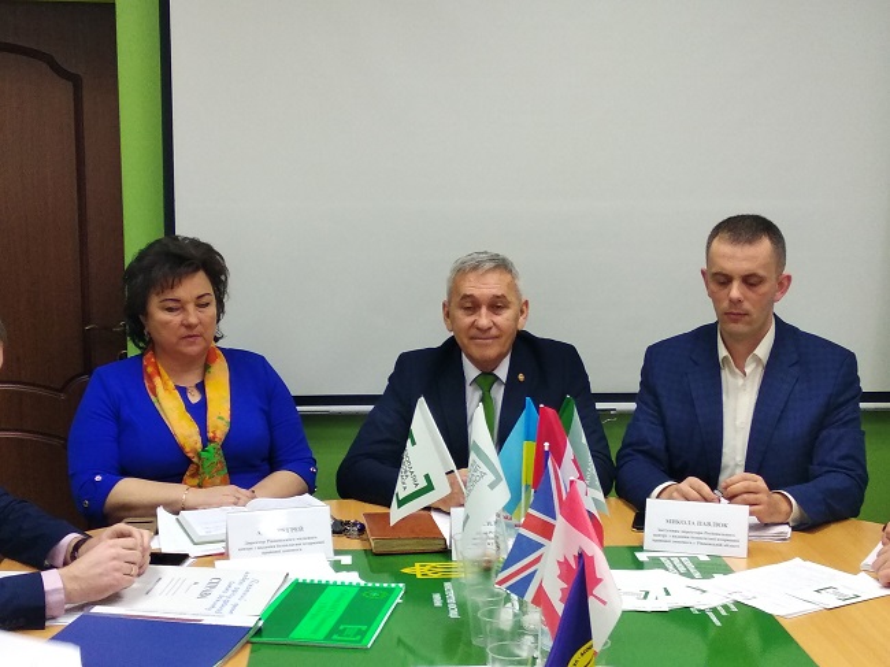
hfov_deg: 67.3
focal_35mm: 26
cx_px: 445
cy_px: 334
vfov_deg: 53.0
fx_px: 668
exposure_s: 1/33
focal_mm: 3.81
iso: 320
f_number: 2.2
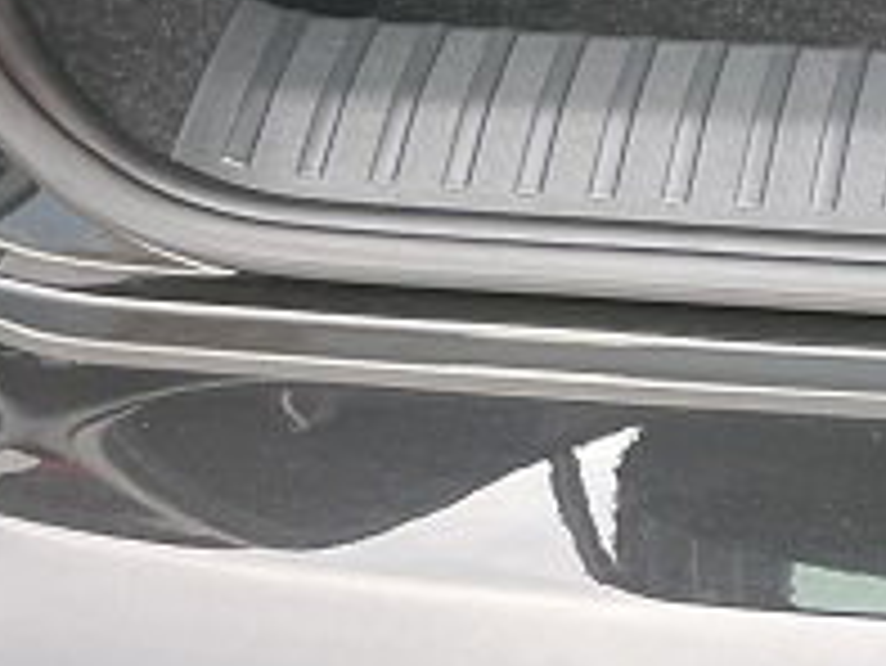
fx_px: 3457
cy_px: -828
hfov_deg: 13.1
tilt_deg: -27.8
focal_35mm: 135
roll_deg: -3.0
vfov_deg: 9.9
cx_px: 1624
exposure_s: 1/111
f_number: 1.6
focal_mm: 4.2
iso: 125
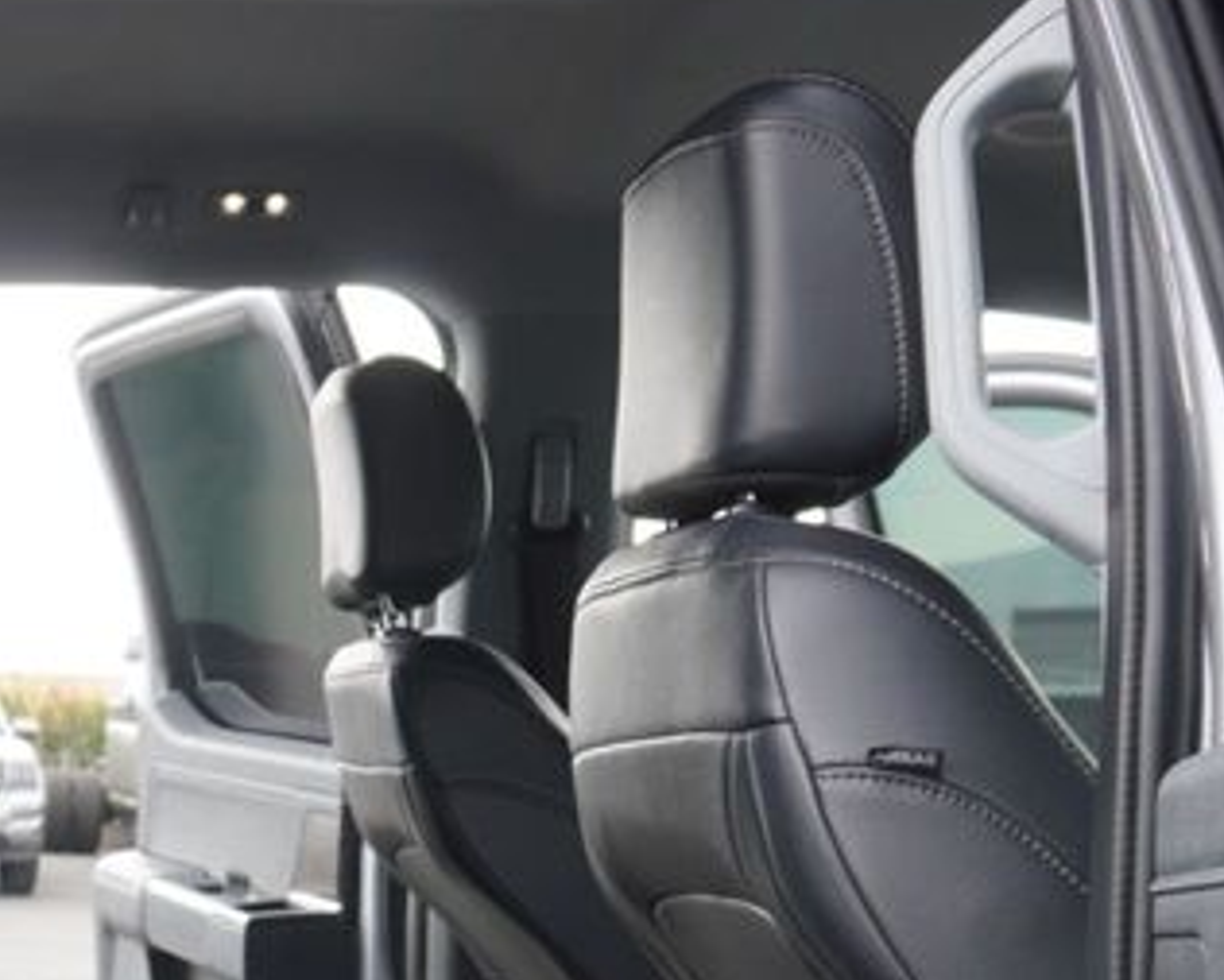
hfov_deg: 24.8
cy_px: 1081
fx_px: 2645
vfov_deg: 20.0
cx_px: -4
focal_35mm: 73
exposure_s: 1/60
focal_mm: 16
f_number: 4
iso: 100
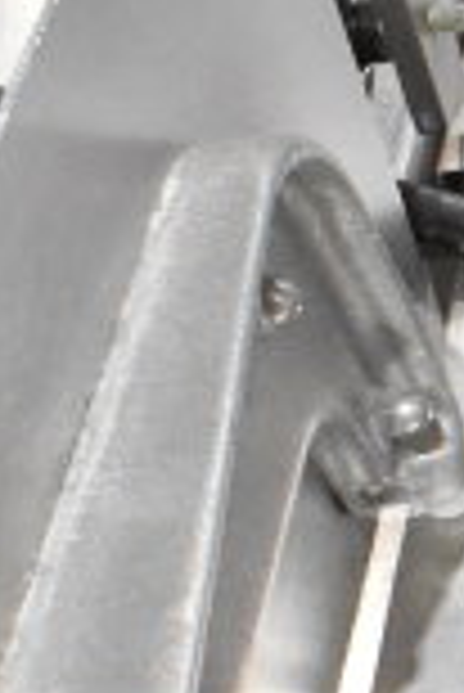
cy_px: 902
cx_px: 1360
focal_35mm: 160
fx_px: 3086
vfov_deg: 12.4
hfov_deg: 7.6
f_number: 8
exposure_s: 1/250
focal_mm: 18
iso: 6400
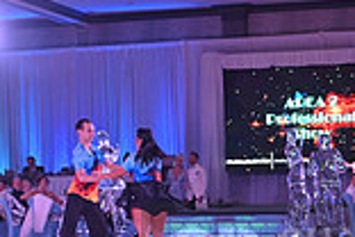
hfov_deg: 21.7
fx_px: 878
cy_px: 263
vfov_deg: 15.0
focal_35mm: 89
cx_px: 389
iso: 2500
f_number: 5
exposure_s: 1/400
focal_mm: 24
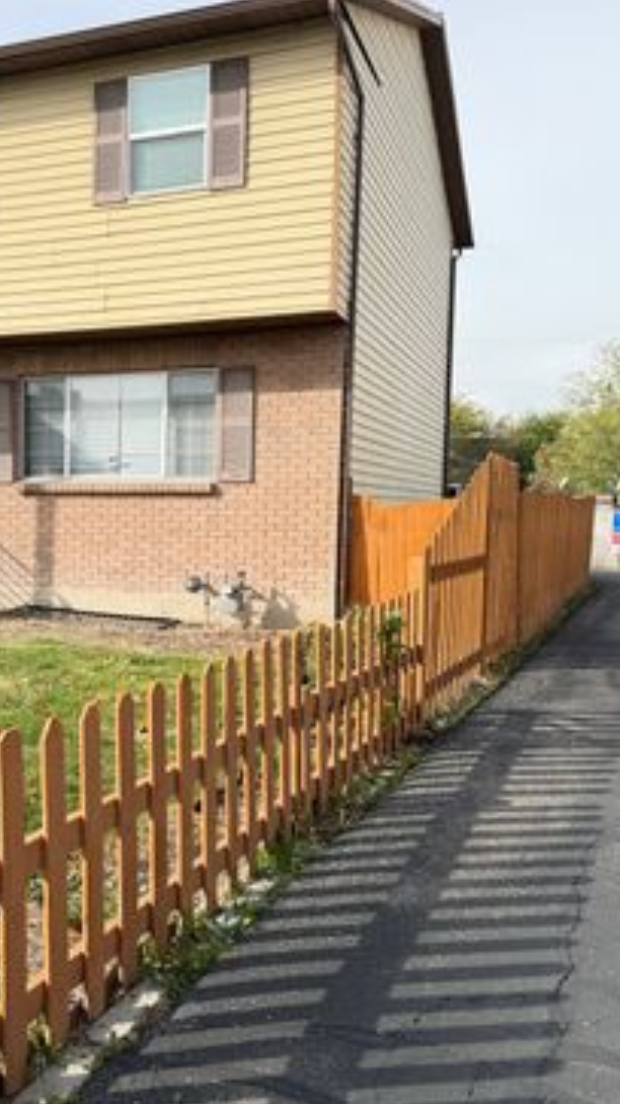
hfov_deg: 31.6
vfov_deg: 55.3
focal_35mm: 36
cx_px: 91
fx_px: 1053
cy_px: 567
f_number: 1.78
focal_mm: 6.76
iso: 80
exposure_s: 1/1493
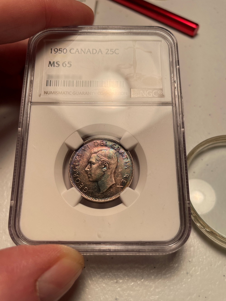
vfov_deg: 67.3
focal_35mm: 26
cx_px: 113
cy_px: 150
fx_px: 226
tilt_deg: -59.2
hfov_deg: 53.1
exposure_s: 1/399
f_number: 1.6
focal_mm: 4.2
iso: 32
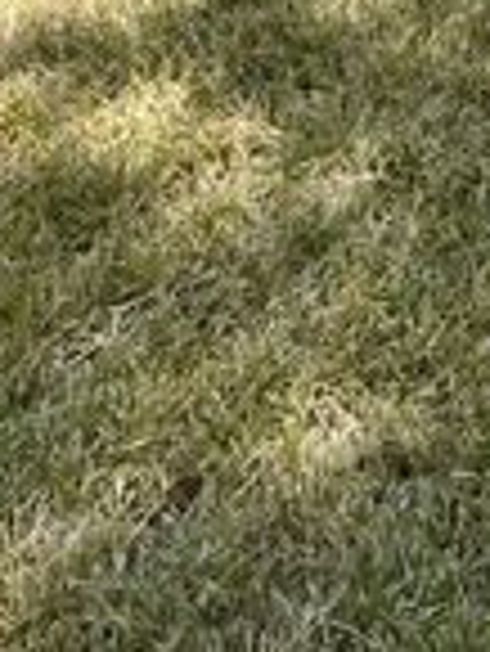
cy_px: -758
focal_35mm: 115
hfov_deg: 12.6
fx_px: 2167
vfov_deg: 13.8
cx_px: 602
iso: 32
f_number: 1.6
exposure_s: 1/1795
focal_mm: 5.1
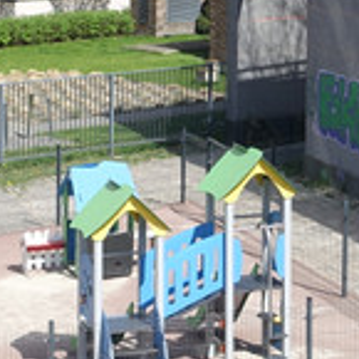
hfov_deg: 11.0
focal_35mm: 154
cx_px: 522
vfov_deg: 11.2
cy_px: -24
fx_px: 1807
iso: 125
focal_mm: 15.1
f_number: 4
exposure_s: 1/640
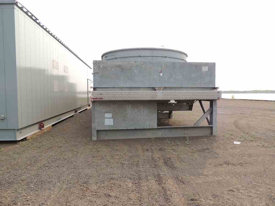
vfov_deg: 56.8
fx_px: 191
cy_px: 103
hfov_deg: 71.6
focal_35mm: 24
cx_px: 138
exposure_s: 1/640
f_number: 3
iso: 100
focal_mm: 4.3
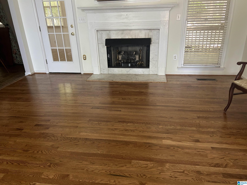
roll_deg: +2.2
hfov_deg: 67.3
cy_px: 92
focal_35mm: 26
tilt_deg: -22.1
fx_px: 186
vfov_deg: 53.1
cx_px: 124
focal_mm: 5.7
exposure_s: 1/60
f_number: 1.5
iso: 200
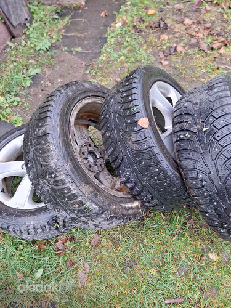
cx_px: 116
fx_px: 205
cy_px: 154
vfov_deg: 73.9
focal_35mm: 23
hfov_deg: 58.9
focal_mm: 5.54
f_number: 1.8
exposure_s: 1/50
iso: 100
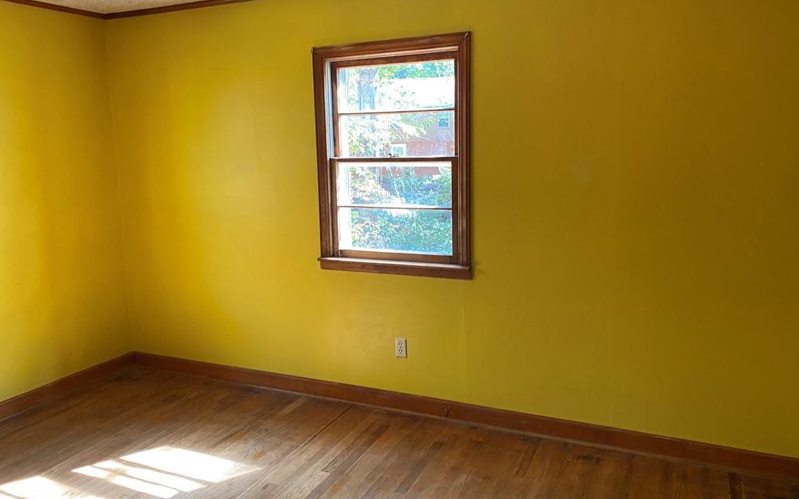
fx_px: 610
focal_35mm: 28
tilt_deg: -7.4
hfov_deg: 66.5
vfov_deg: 44.5
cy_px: 238
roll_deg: +0.8
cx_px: 402
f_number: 1.8
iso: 160
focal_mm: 4.25
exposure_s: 1/60
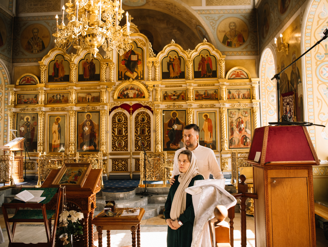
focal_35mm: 31
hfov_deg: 58.5
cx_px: 168
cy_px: 124
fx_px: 293
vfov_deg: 45.7
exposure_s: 1/320
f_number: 3.2
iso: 800
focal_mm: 28
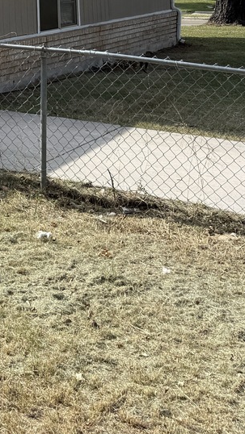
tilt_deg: -0.3
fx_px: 808
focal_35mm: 70
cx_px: -209
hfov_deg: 14.8
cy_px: 3
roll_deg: +1.3
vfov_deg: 28.4
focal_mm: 6.76
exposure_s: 1/4673
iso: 80
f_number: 1.78
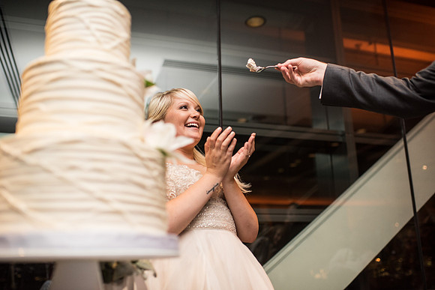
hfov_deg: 54.4
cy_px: 145
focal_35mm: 35
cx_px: 218
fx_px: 423
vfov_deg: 37.9
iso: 800
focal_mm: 35
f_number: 2
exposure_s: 1/200
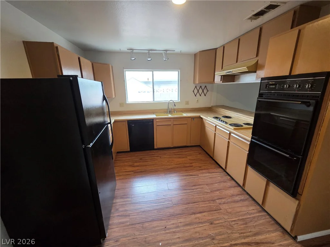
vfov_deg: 89.9
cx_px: 165
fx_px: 124
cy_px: 124
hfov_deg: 106.2
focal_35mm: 13
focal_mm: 2.2
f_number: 2.2
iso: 500
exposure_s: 1/60
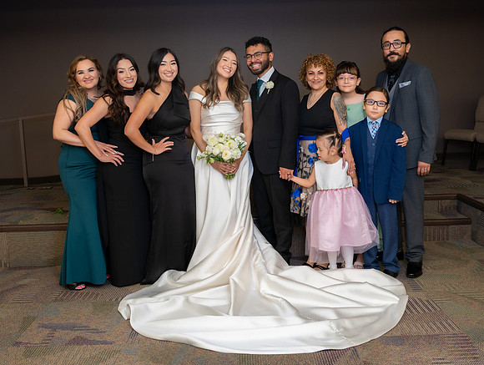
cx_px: 243
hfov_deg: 49.7
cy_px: 169
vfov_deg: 38.4
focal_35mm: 37
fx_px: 523
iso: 250
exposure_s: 1/50
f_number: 4
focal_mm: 32
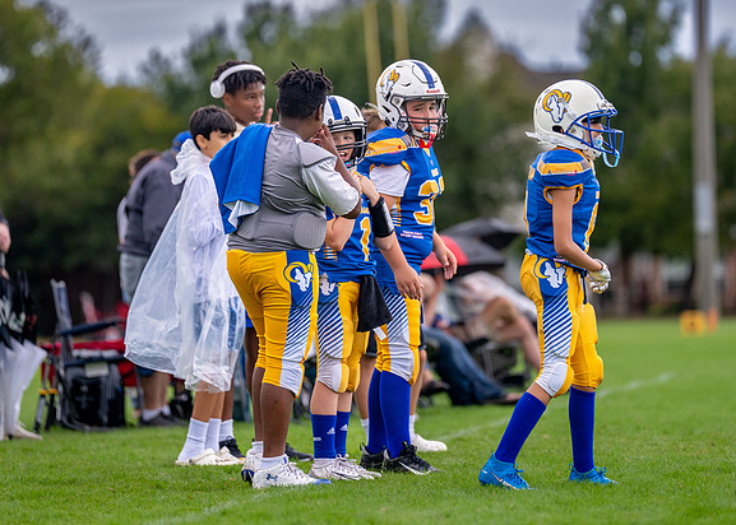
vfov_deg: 5.3
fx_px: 5643
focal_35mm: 270
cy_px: 207
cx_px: 368
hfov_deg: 7.5
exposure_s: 1/1600
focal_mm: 200
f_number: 2.8
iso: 400
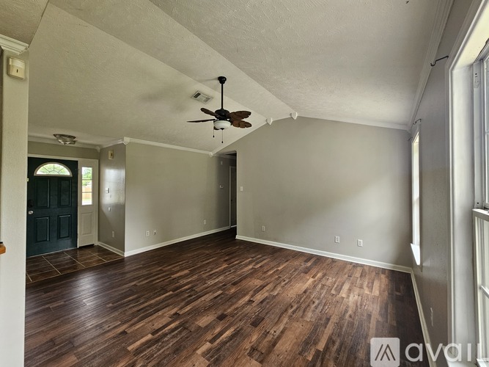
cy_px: 184
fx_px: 184
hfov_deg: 106.2
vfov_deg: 89.9
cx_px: 244
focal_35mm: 13
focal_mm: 2.2
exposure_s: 1/77.4
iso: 160
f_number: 2.2
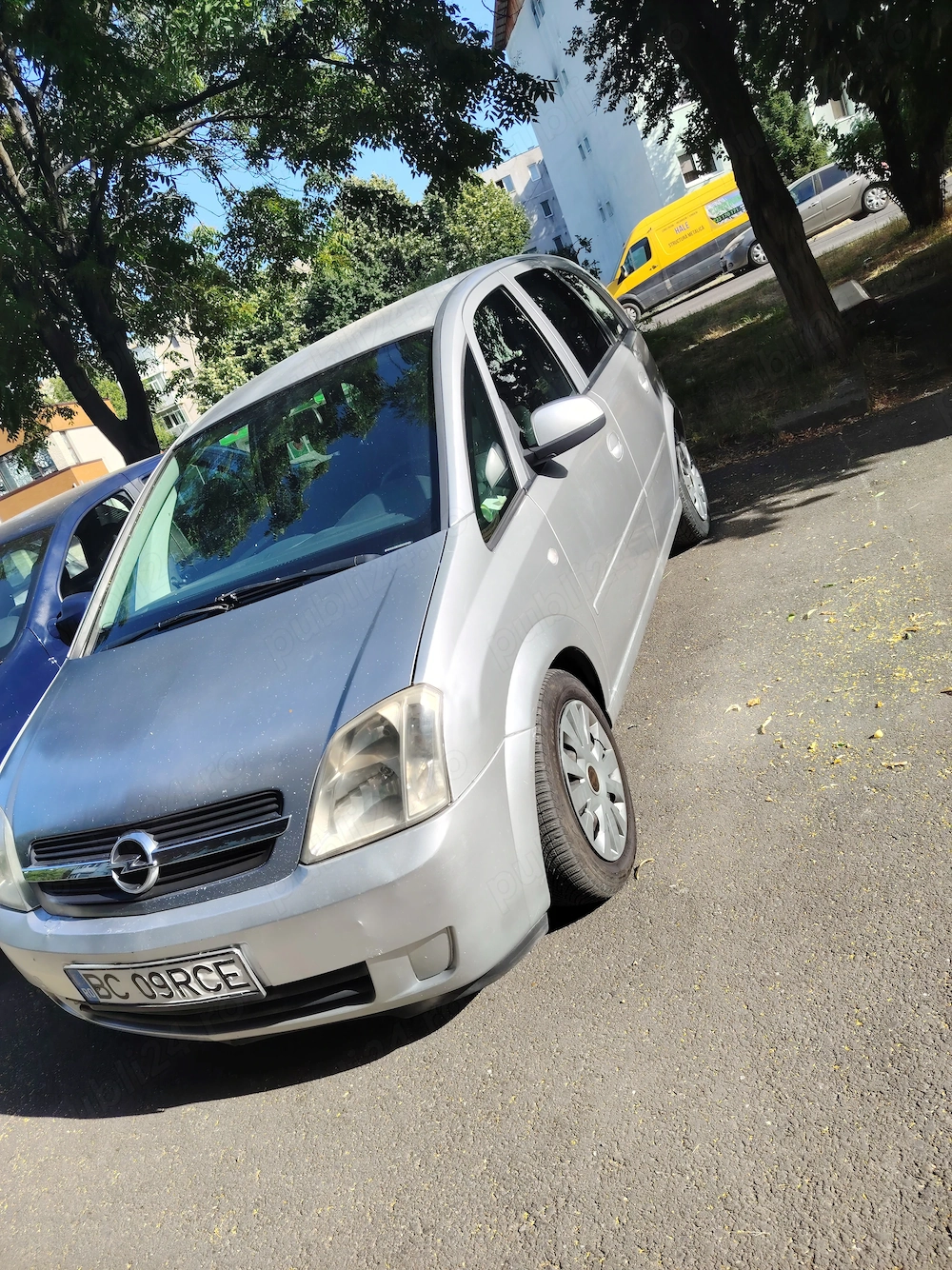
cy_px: 635
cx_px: 476
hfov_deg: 56.8
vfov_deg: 71.6
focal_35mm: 24
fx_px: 880
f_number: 1.75
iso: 178
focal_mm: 5.25
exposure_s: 1/900
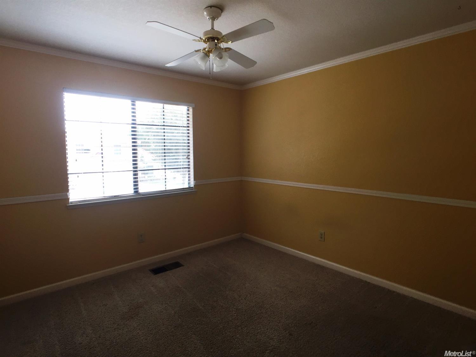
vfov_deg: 48.2
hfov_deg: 61.7
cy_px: 178
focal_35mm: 29
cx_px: 238
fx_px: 399
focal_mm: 4.15
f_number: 2.2
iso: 40
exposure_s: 1/60
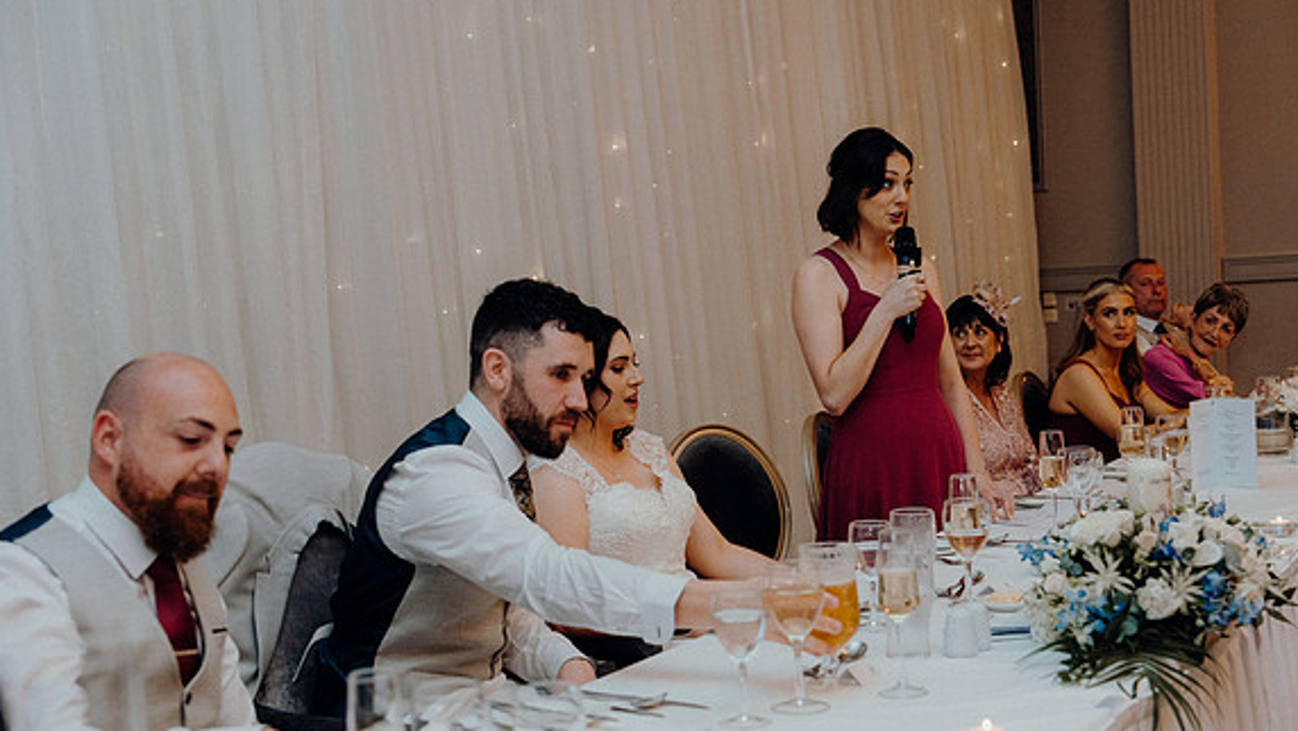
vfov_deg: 23.5
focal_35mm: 51
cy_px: 405
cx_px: 654
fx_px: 1756
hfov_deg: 40.6
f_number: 3.5
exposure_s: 1/160
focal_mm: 48
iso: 2500
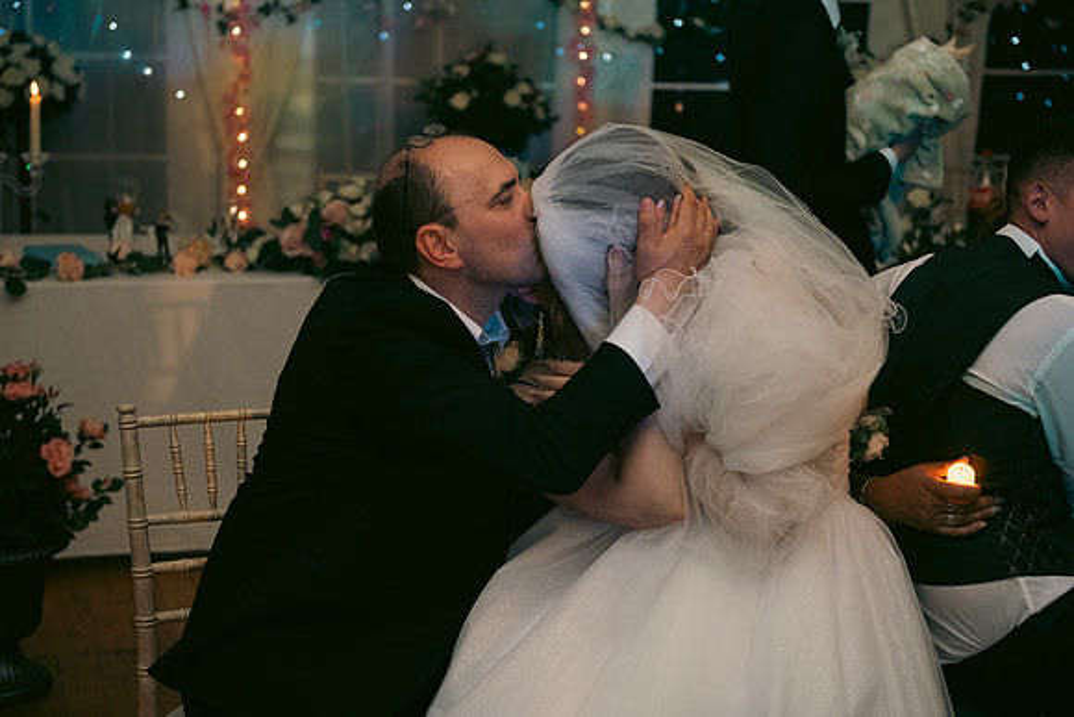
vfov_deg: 22.6
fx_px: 1790
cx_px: 537
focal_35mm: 60
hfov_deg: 33.4
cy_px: 358
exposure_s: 1/160
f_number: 3.5
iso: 800
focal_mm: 60
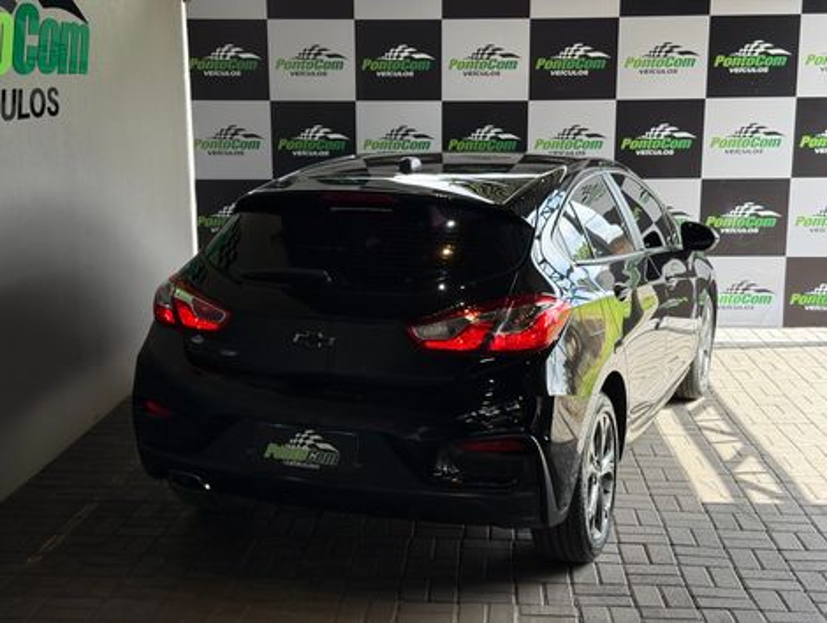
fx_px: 1149
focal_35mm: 48
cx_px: 414
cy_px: 312
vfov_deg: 30.3
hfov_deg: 39.6
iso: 100
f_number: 1.78
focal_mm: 6.76
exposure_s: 1/652
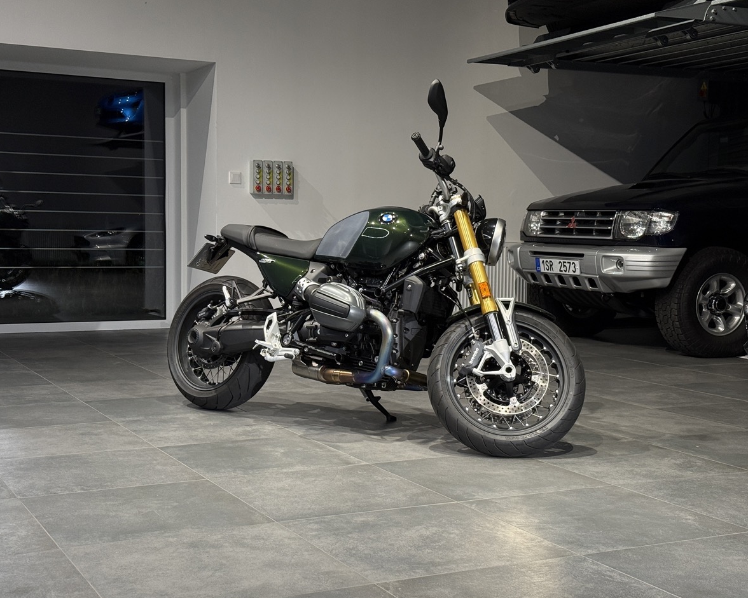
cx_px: 361
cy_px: 302
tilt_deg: -3.8
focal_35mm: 51
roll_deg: -1.1
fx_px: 1129
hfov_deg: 36.6
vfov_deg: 29.7
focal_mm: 6.76
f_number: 1.78
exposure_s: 1/100
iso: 160
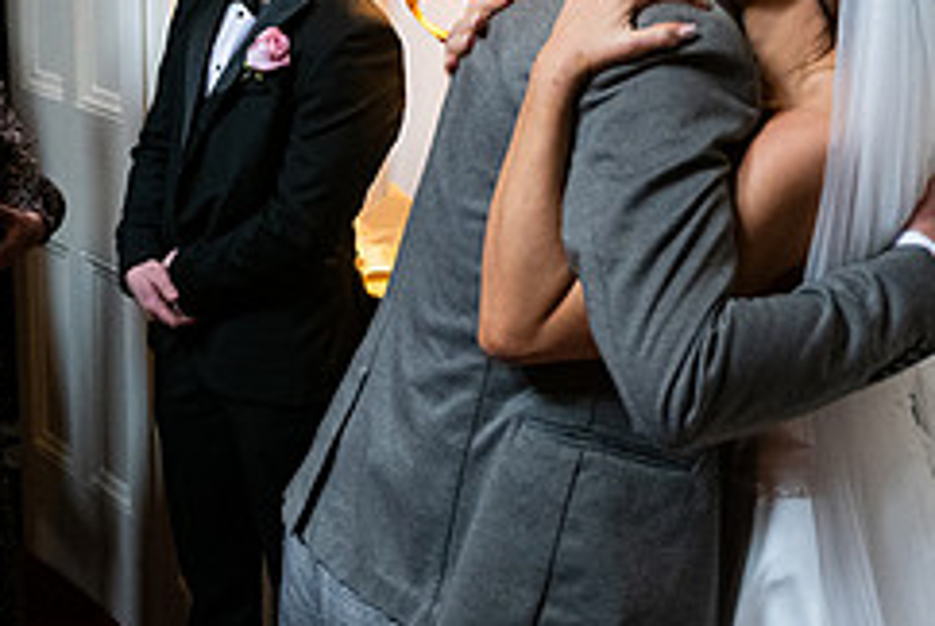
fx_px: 1742
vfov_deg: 20.2
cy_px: 149
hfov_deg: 29.9
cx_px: 607
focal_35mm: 67
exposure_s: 1/160
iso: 1600
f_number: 3.5
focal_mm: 28
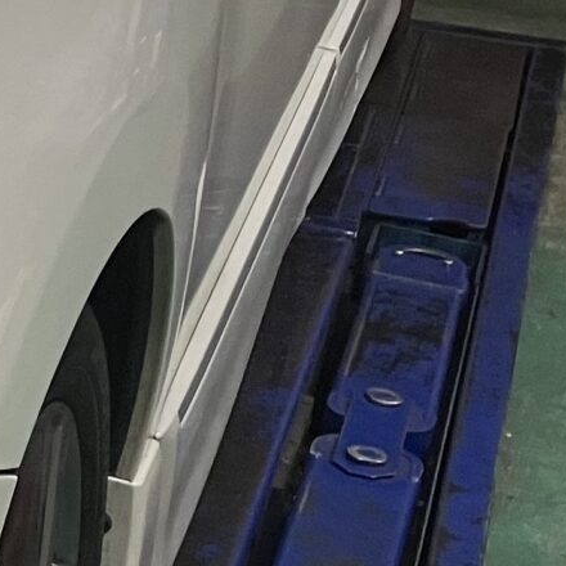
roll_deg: -0.8
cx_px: -902
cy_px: 93
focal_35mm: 144
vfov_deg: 12.1
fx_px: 2664
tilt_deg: -18.2
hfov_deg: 10.2
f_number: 1.8
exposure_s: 1/50
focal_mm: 3.99
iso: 64
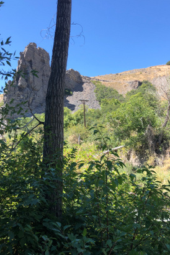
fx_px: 241
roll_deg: -0.4
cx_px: 102
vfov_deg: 55.8
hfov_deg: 38.7
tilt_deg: +6.3
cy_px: 123
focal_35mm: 34
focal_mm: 4
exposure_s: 1/695
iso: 20
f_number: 1.8
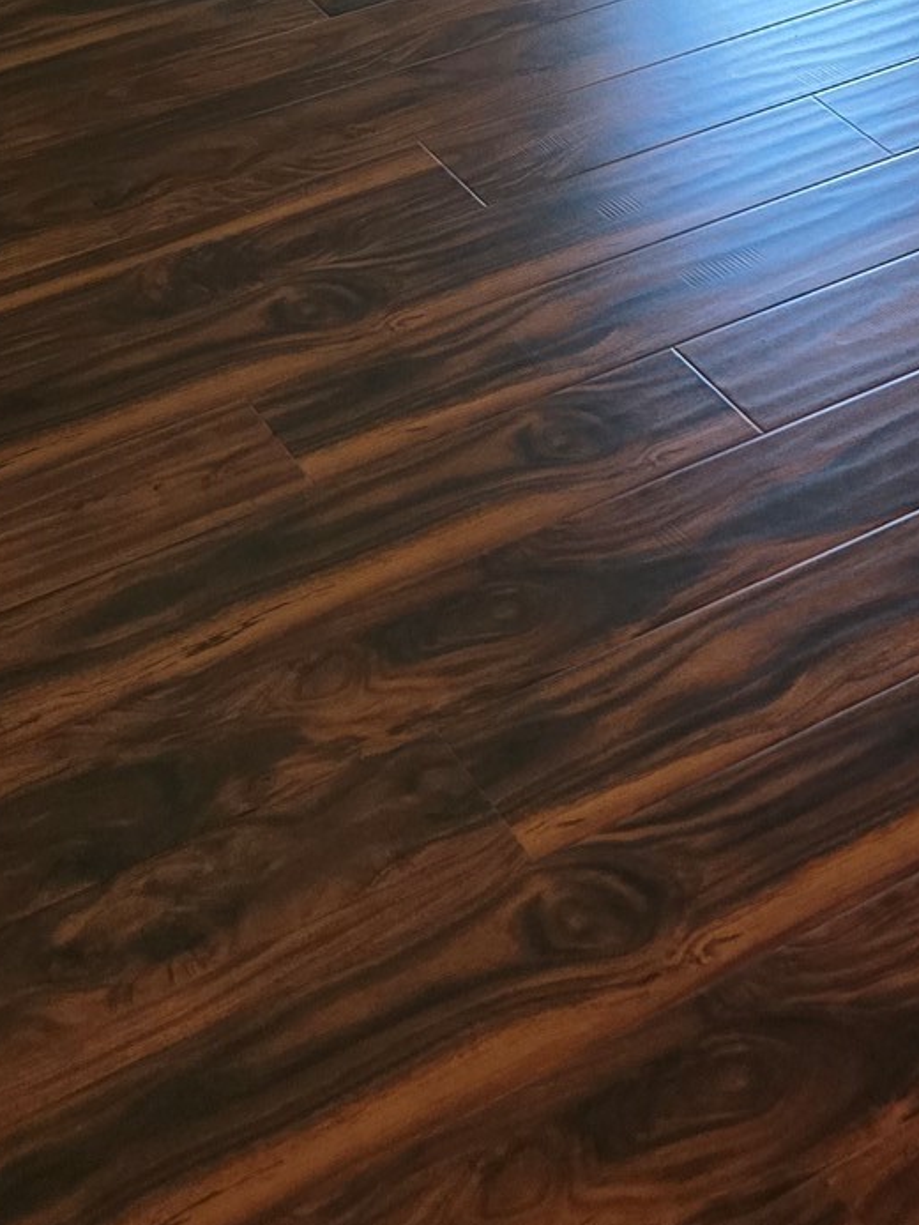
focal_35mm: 68
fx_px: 2406
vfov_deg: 26.0
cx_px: 541
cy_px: -177
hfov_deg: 21.6
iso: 800
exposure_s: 1/60
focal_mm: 6.3
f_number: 1.7
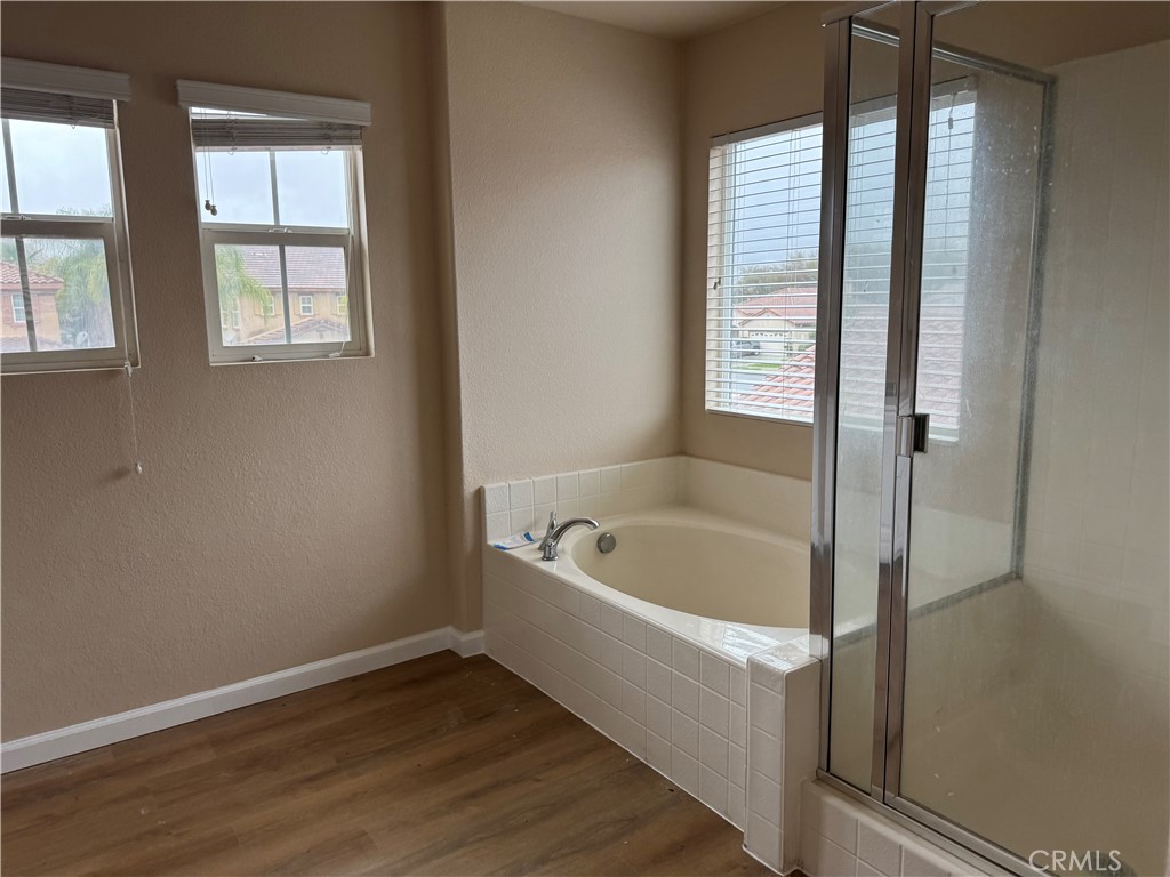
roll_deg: +0.7
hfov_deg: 71.6
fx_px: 811
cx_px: 585
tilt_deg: -11.0
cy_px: 438
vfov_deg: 56.8
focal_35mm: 24
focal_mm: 6.76
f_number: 1.78
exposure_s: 1/218
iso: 64
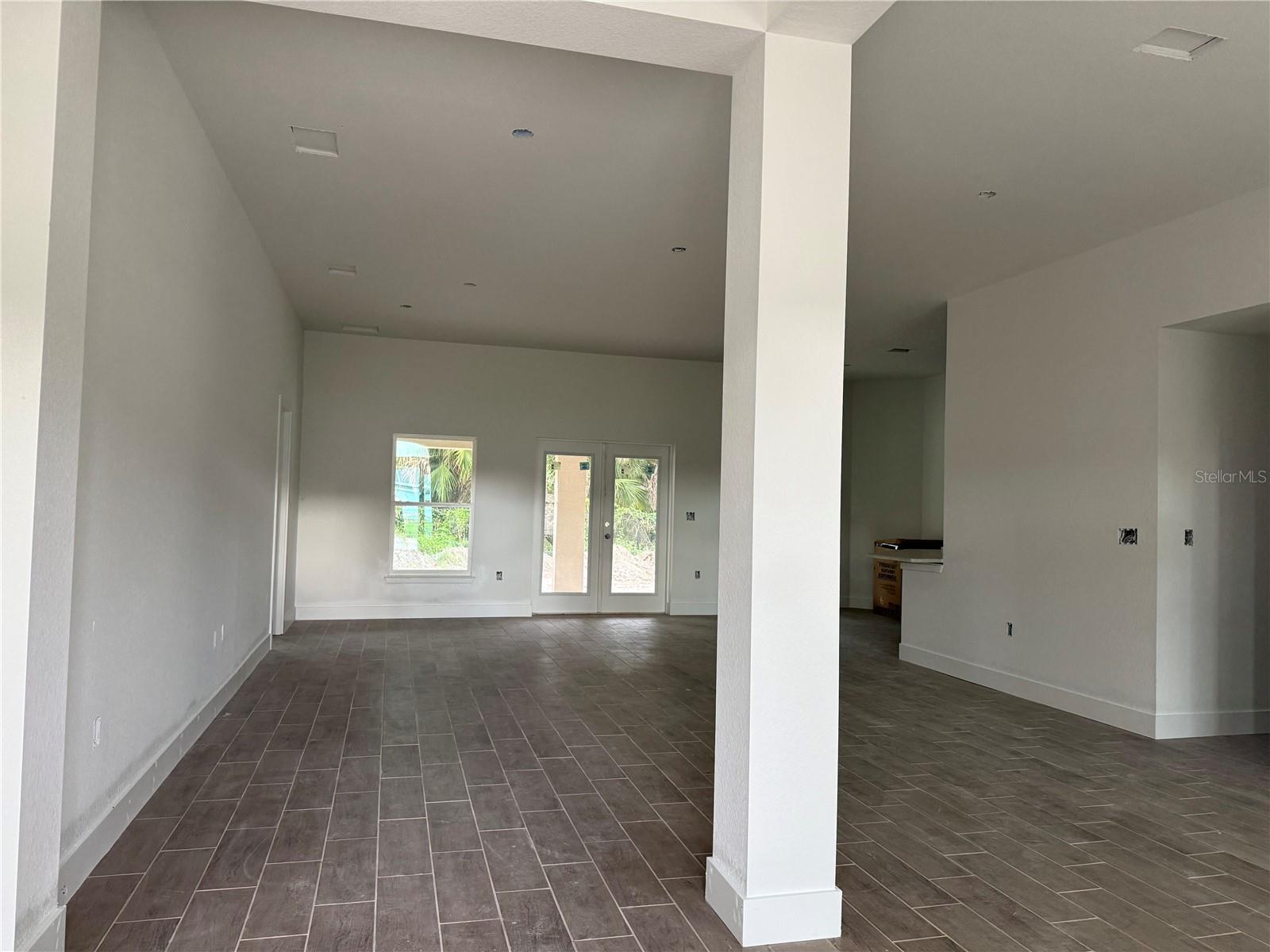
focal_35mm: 24
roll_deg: -1.5
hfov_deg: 71.6
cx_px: 635
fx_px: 881
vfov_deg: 56.8
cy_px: 476
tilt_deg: +1.9
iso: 200
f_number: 1.78
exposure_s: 1/61
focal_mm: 6.76
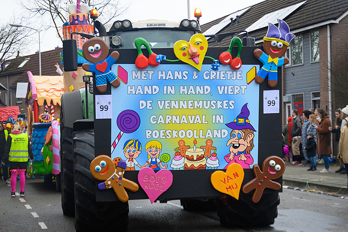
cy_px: 111
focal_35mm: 90
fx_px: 869
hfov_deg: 22.6
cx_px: 207
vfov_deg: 15.2
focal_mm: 50
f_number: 4.8
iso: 400
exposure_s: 1/320
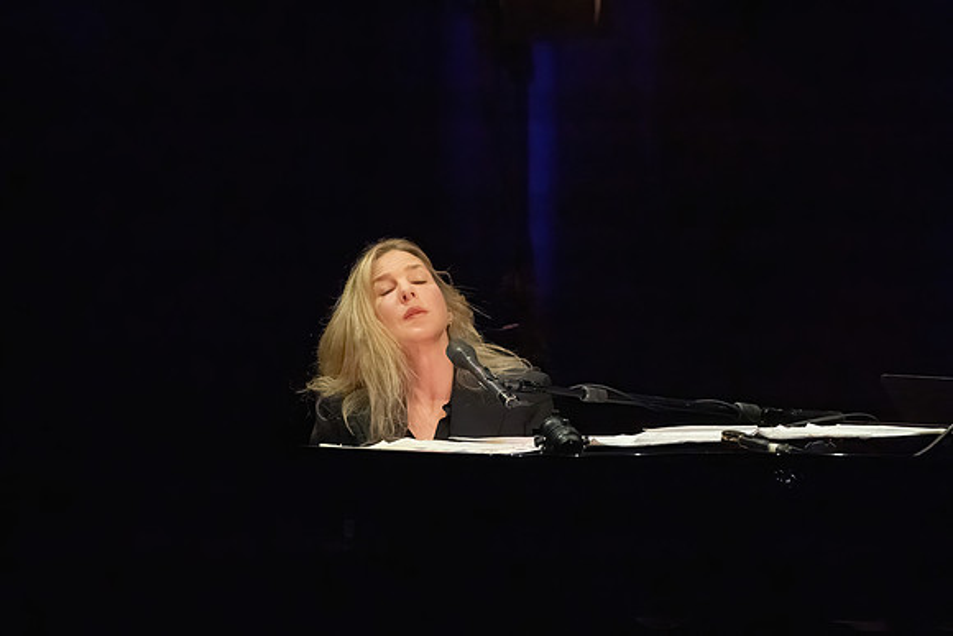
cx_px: 603
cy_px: 383
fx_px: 12029
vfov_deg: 3.0
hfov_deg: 4.5
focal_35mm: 454
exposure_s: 1/320
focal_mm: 358
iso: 25600
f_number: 8
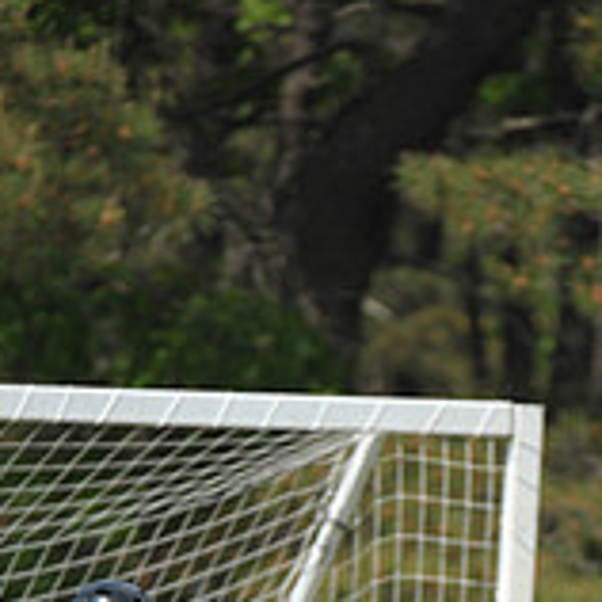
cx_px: 495
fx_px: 20856
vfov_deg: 1.7
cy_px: 1055
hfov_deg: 1.7
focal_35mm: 1060
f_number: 4
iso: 640
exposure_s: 1/4000
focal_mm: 340
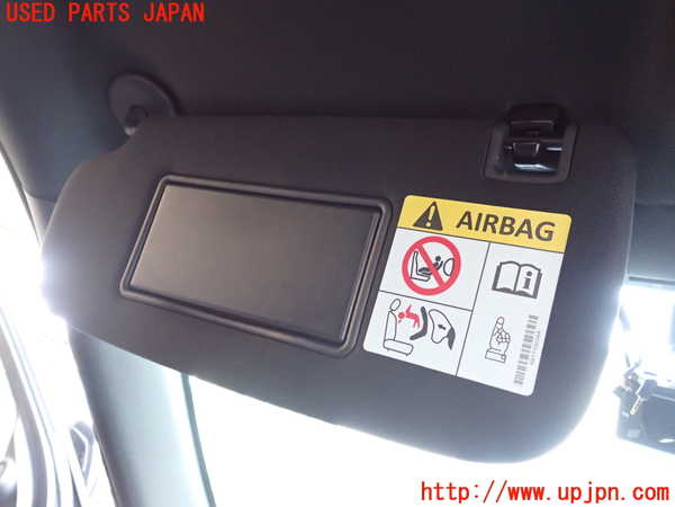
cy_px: 254
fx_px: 585
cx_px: 338
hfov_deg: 60.0
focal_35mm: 30
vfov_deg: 46.8
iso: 800
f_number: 2.3
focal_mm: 5.4
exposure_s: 1/30
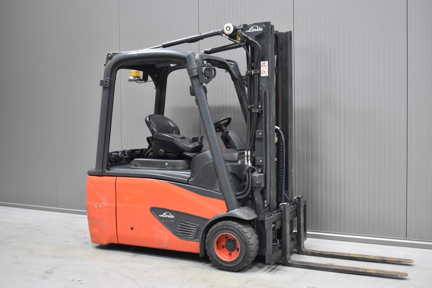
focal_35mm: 42
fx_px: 504
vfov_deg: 31.9
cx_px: 216
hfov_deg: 46.4
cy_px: 144
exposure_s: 1/40
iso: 1600
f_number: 4.2
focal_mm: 28
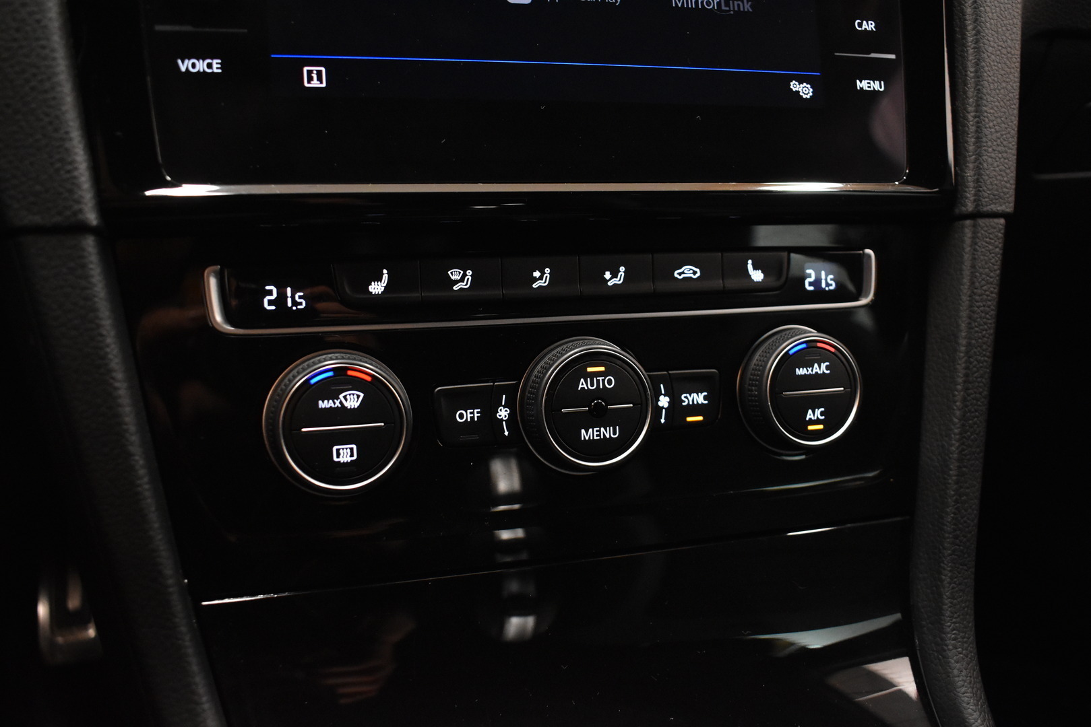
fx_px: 955
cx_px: 546
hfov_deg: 59.5
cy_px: 364
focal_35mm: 32
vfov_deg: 41.7
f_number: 3.8
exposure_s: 1/50
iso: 3200
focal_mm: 21
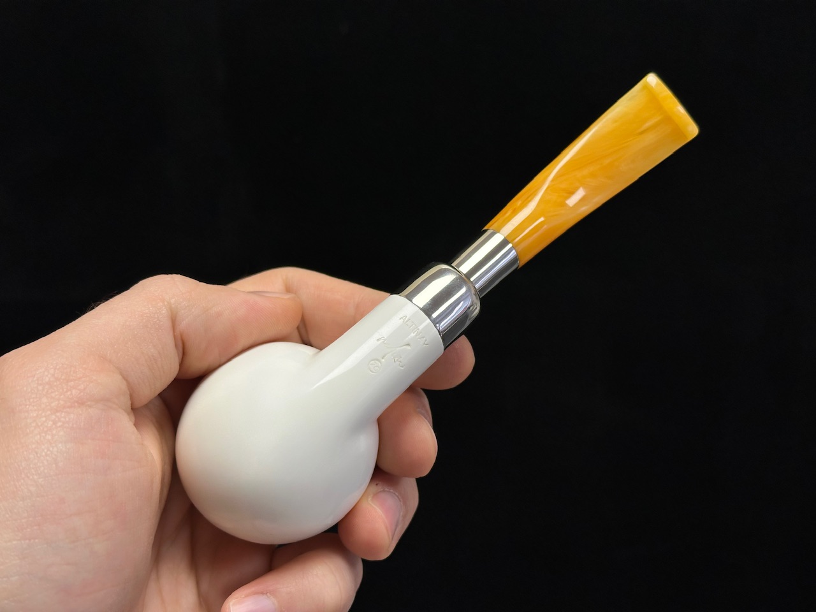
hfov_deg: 39.7
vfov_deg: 30.3
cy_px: 306
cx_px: 408
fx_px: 1131
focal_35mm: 48
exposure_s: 1/159
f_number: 1.78
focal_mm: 6.86
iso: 50
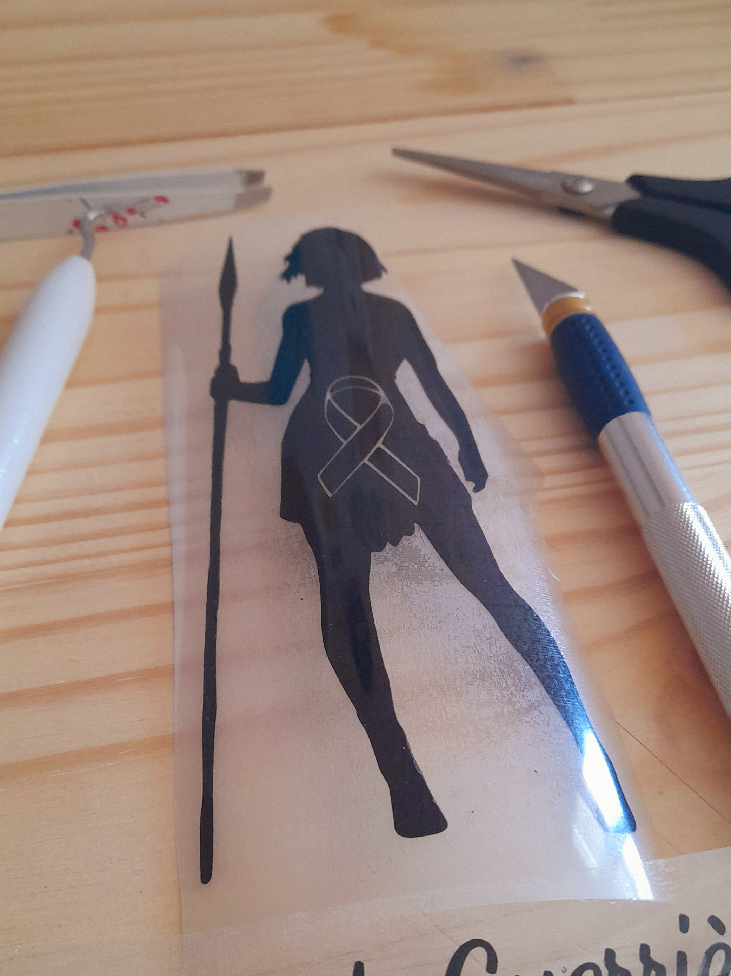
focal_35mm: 36
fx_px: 1014
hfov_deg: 39.6
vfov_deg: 51.1
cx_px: 376
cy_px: 571
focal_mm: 4.6
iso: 250
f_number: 2
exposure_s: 1/50
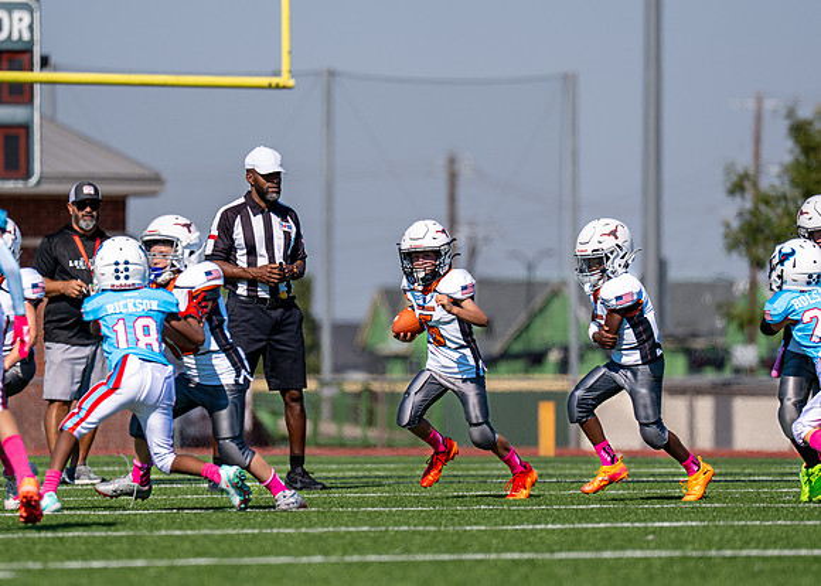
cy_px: 315
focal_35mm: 362
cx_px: 448
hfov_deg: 5.6
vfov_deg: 4.0
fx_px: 8430
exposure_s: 1/3200
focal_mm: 200
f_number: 2.8
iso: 100
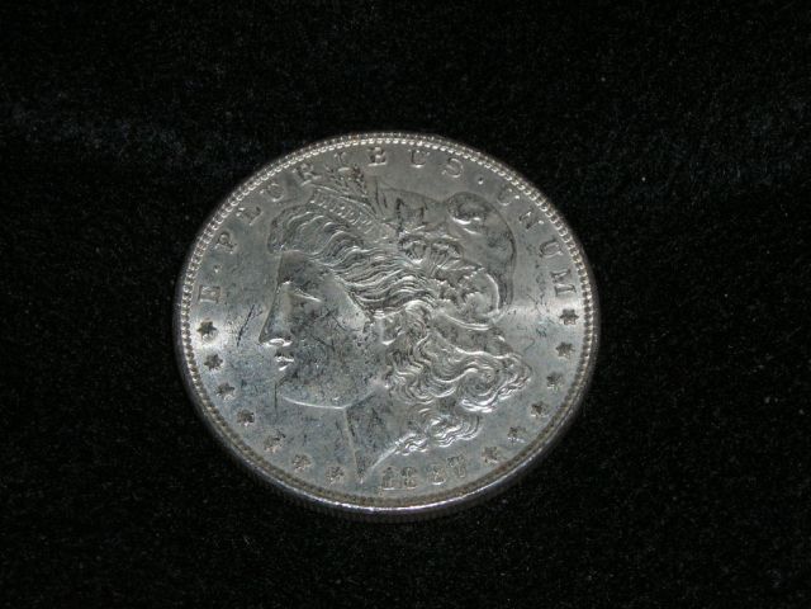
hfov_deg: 17.0
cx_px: 406
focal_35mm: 116
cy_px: 304
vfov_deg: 12.8
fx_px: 2718
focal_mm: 19.2
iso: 50
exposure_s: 1/60.1
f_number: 10.6
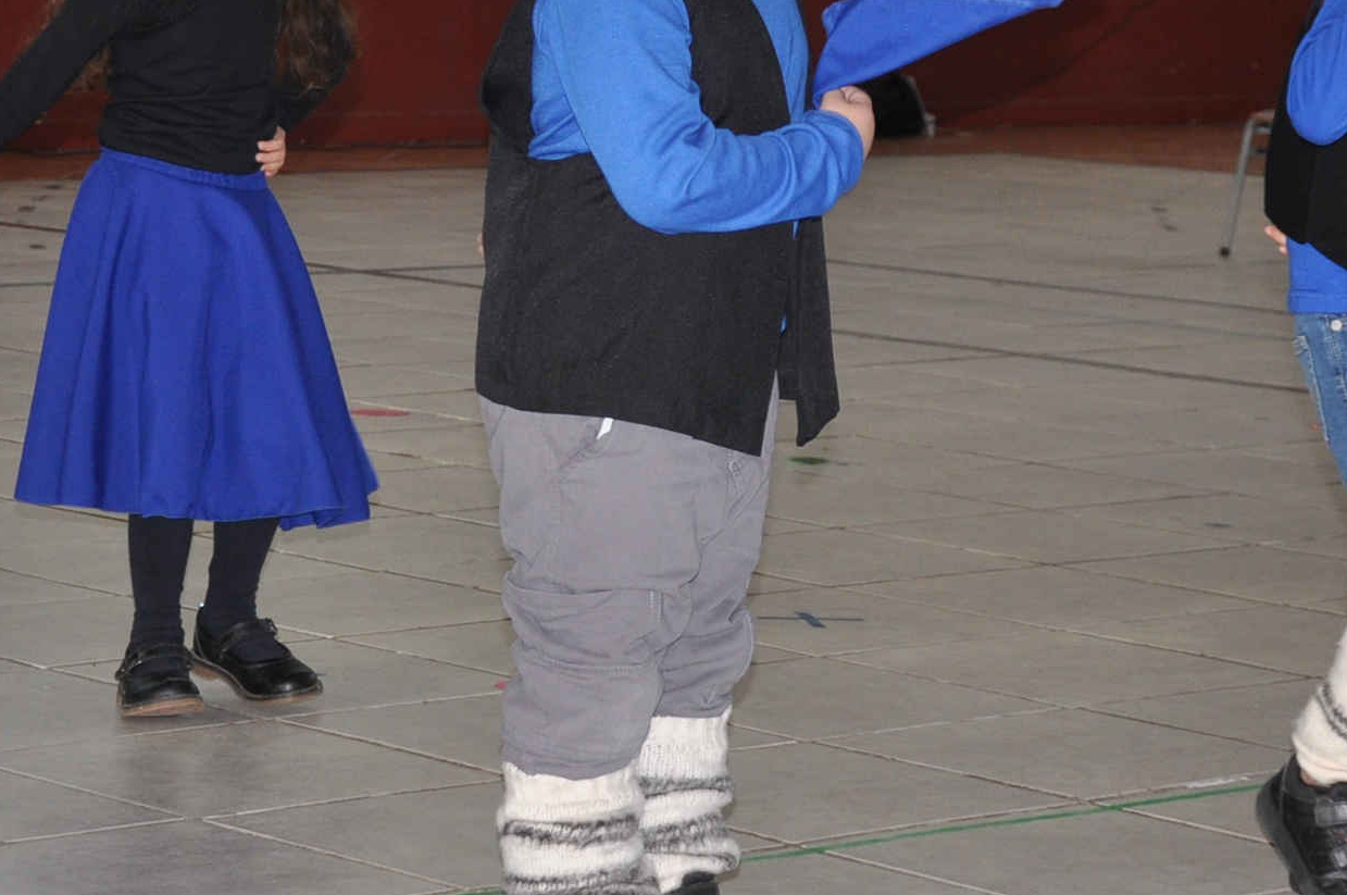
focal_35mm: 136
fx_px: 5094
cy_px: 88
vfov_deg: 10.0
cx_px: 716
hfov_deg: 15.1
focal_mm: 35
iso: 400
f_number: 4.5
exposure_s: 1/125
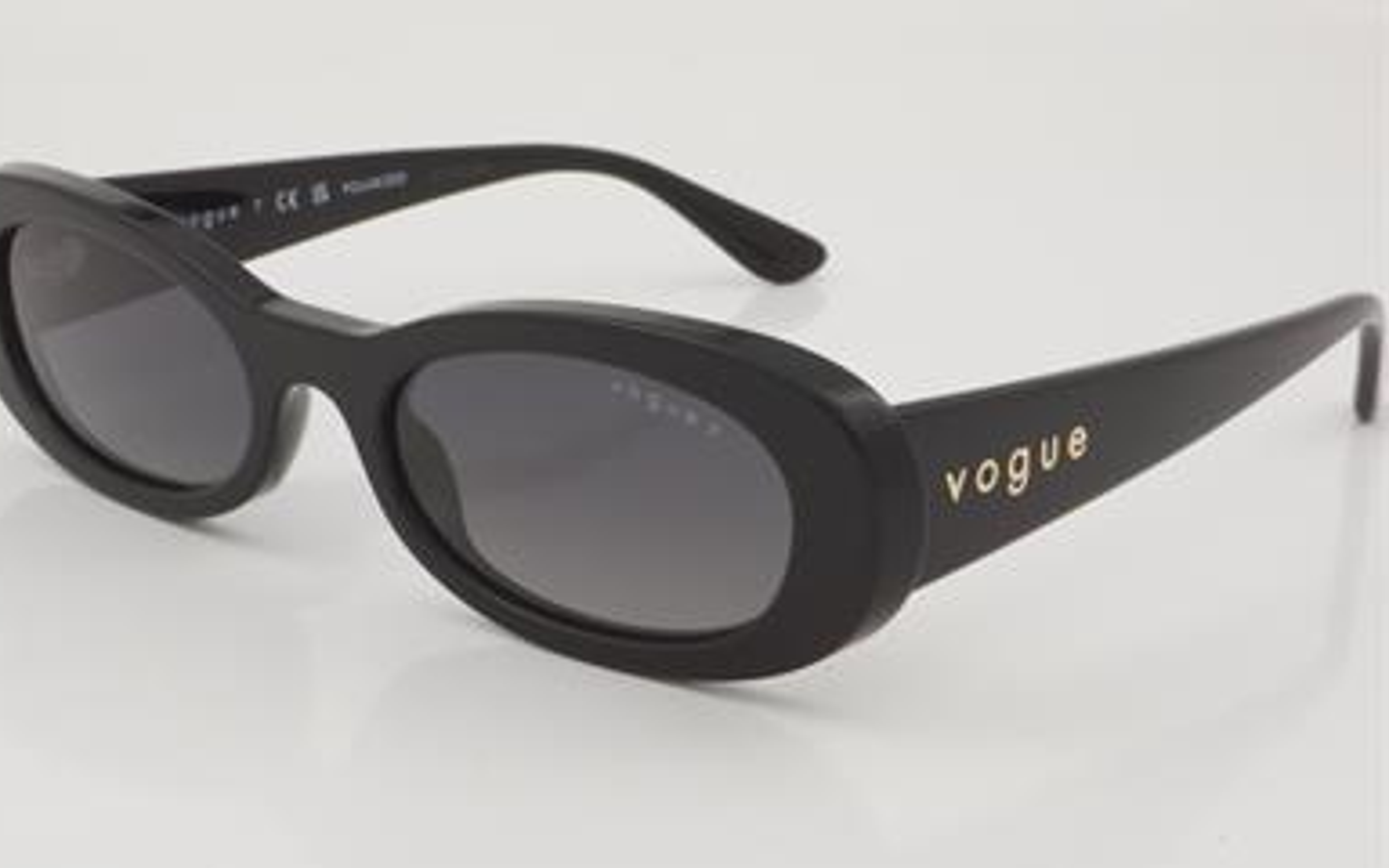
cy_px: 420
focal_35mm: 88
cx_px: 669
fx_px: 3313
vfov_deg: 14.9
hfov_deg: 23.7
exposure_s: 1/3
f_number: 32
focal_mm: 55
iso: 100
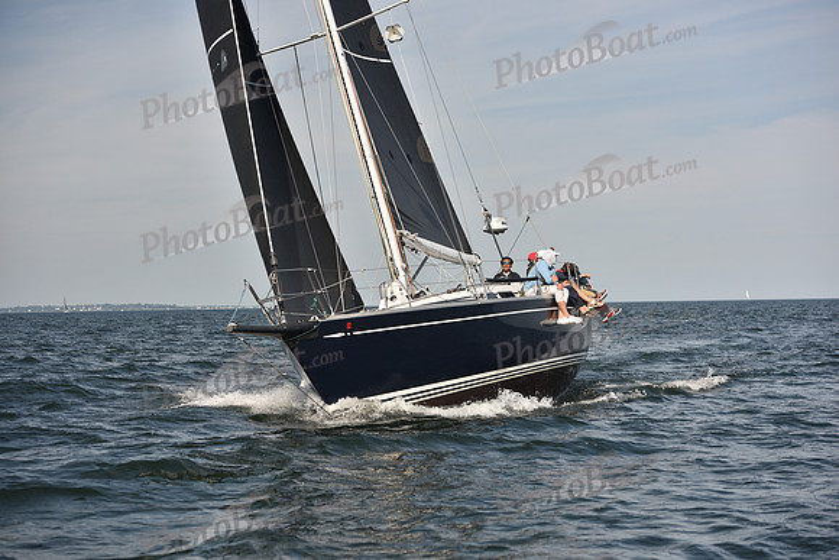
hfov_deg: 28.8
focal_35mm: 70
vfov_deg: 19.5
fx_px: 1632
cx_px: 420
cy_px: 280
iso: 250
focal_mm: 70
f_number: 4.5
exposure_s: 1/1250
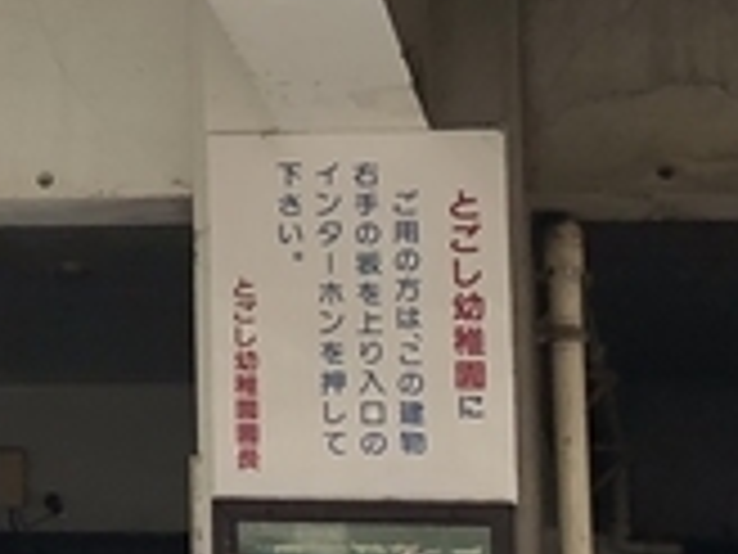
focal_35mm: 175
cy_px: -135
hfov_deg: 10.4
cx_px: -720
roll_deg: -2.2
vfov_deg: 8.4
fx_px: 3731
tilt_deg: +18.0
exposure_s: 1/454
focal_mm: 4
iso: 20
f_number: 1.8
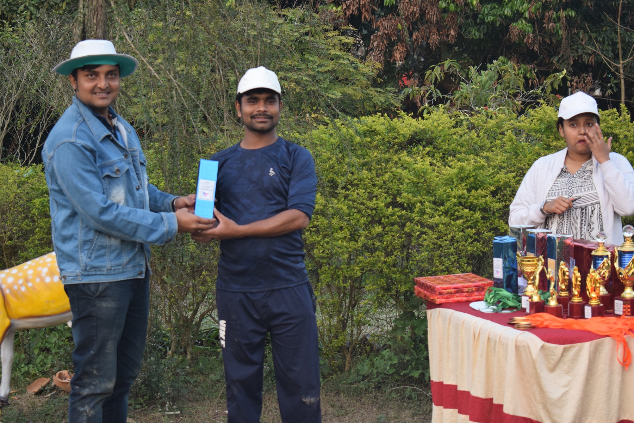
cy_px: 212
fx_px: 1453
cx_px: 317
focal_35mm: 82
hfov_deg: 24.6
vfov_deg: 16.6
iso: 560
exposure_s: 1/60
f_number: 5.6
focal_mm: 55
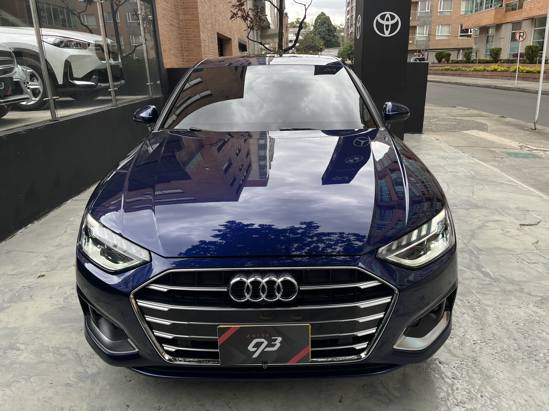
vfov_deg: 53.1
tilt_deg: -19.0
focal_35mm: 26
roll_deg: +2.5
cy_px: 206
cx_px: 274
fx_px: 412
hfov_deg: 67.3
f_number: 1.6
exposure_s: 1/642
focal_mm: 5.1
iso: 50
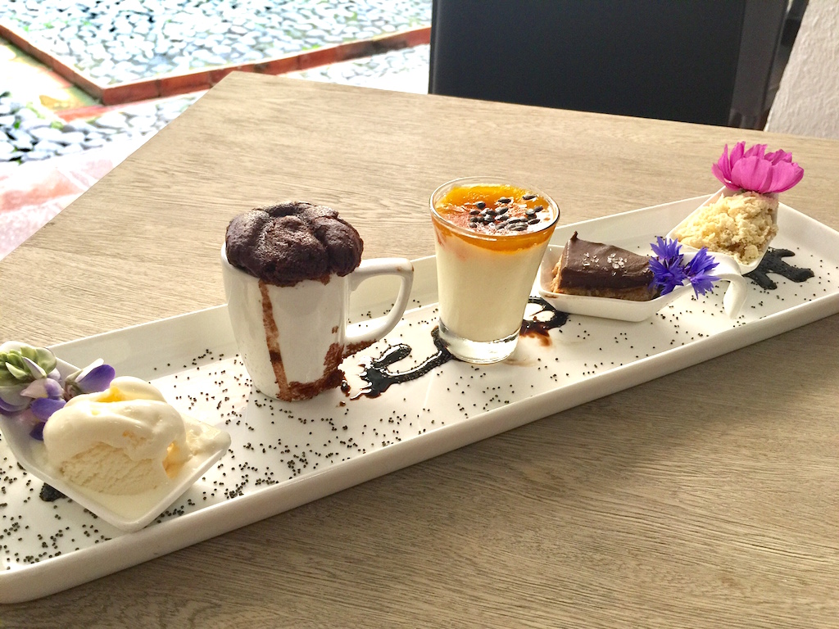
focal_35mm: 29
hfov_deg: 61.7
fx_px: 703
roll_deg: -5.2
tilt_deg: -34.6
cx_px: 420
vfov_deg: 48.2
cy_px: 314
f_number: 2.2
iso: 40
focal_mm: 4.15
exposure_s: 1/15
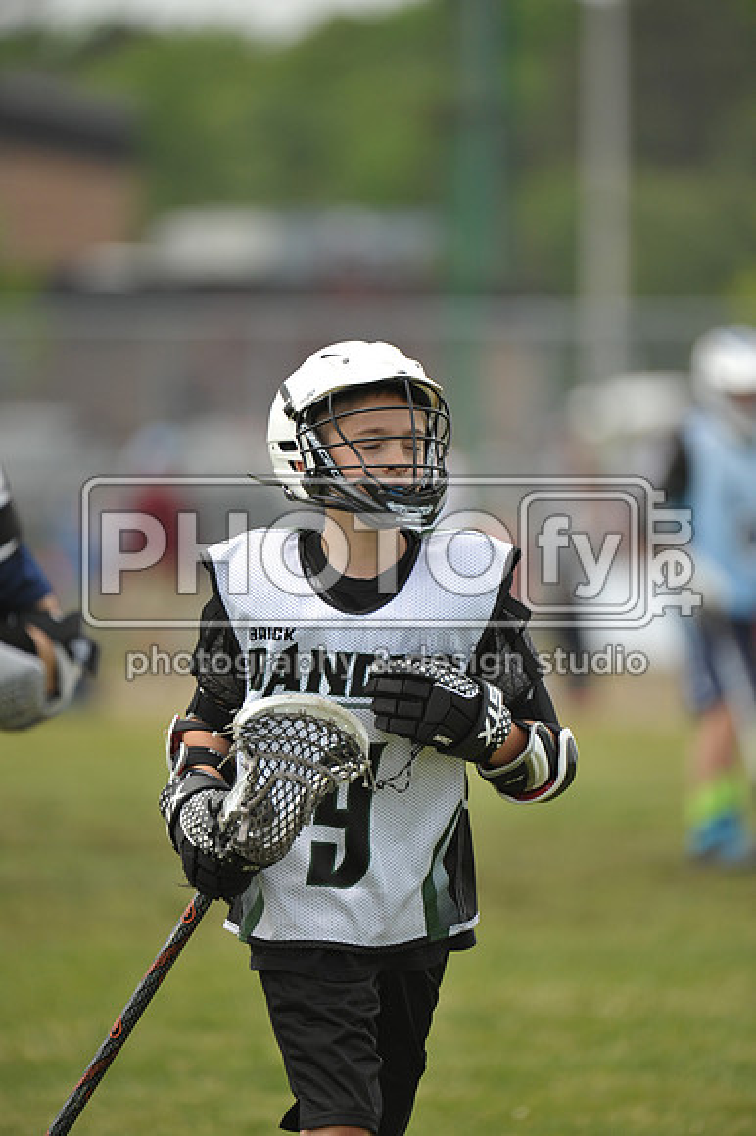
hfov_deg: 3.4
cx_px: 378
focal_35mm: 400
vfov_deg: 5.2
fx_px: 12614
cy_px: 568
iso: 800
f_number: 4
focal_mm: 400
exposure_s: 1/2500
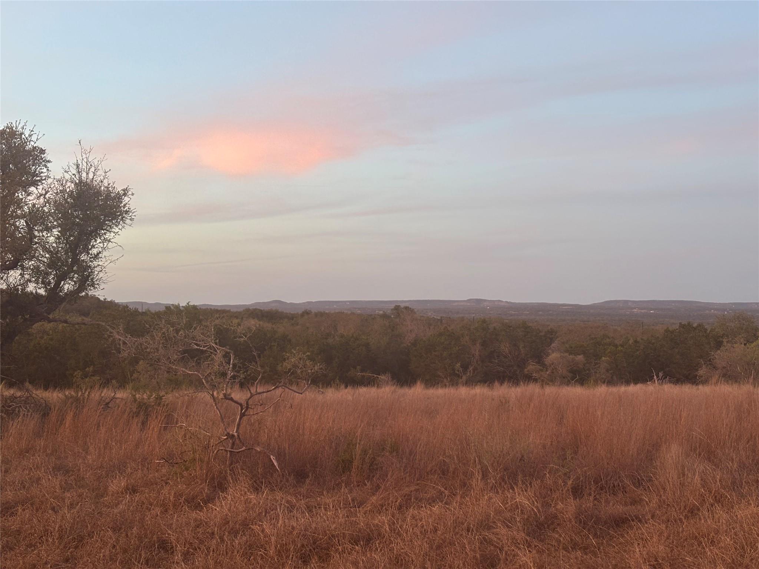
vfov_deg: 28.0
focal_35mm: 52
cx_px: 380
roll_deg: +0.0
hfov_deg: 36.8
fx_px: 1140
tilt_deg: +0.6
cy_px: 284
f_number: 1.6
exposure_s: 1/60
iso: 80
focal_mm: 5.96
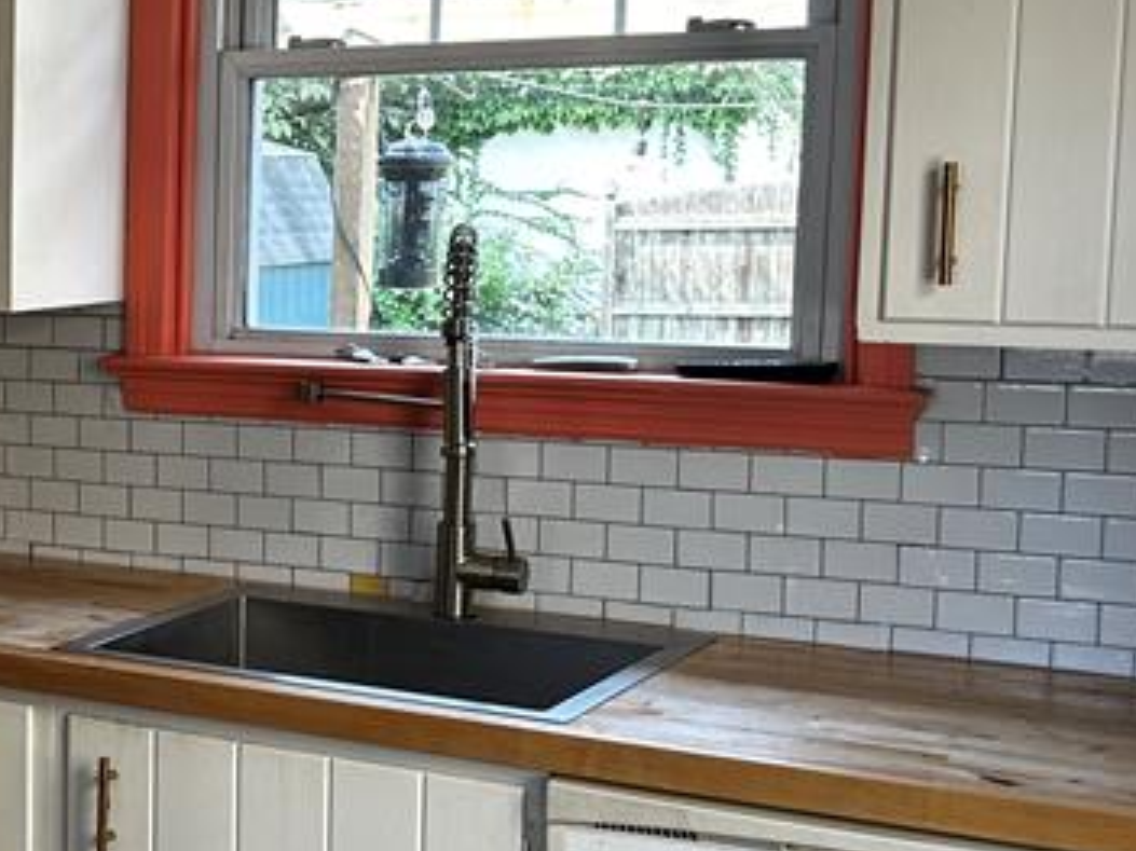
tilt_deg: -7.1
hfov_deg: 25.3
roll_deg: +0.2
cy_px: 447
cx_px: -191
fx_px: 2296
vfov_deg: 21.0
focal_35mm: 70
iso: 80
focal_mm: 6.86
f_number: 1.78
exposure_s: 1/121
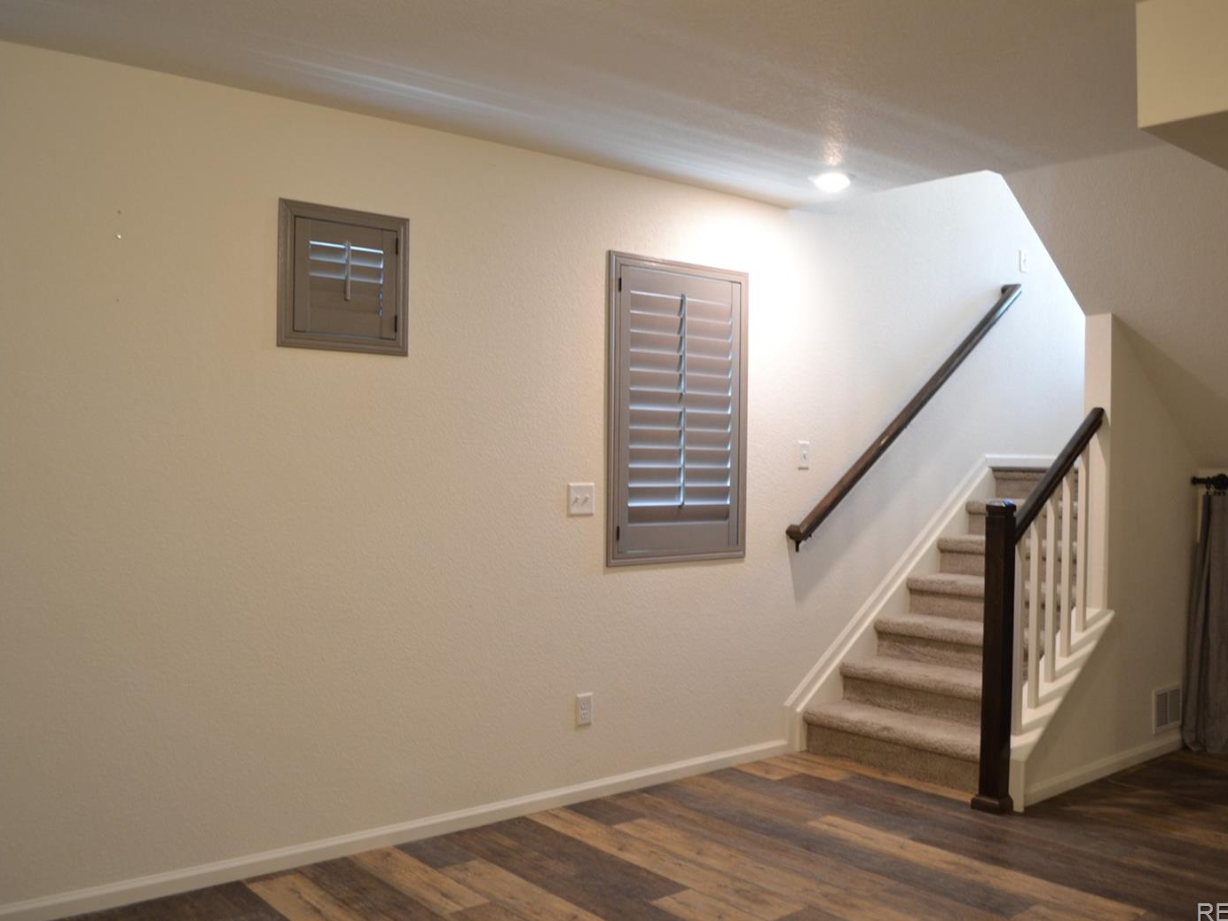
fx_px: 1064
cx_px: 631
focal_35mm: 30
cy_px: 459
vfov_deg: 46.8
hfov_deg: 60.0
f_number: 3.5
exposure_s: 1/15
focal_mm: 18
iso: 400
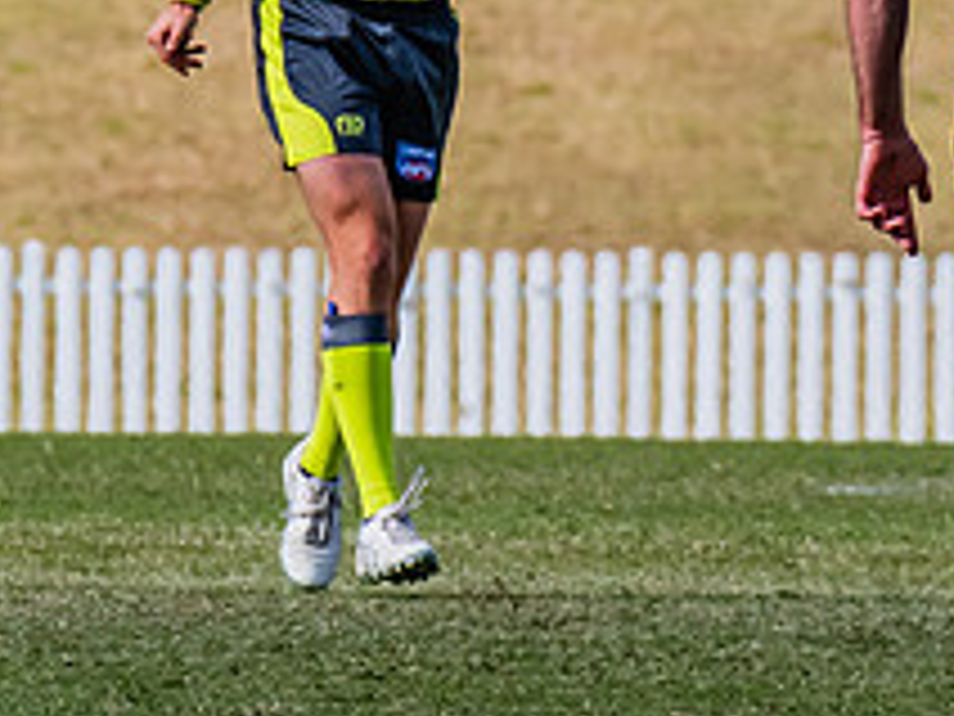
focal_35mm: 1303
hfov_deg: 1.5
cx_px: 1875
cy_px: 37
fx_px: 35910
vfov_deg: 1.1
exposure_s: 1/2000
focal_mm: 330
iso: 800
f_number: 9
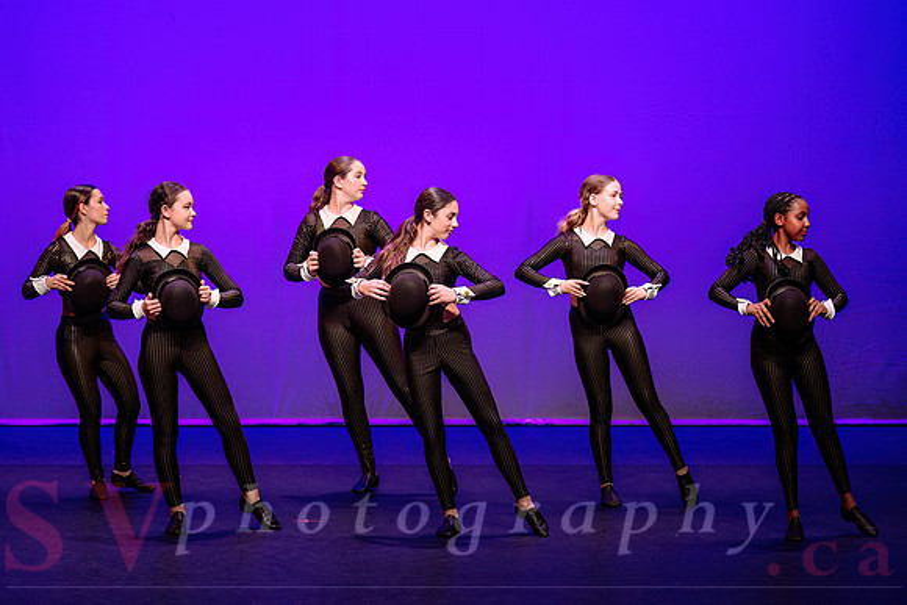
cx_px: 423
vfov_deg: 9.0
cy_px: 269
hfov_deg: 13.5
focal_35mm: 152
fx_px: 3823
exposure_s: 1/320
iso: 1250
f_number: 3.5
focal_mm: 135
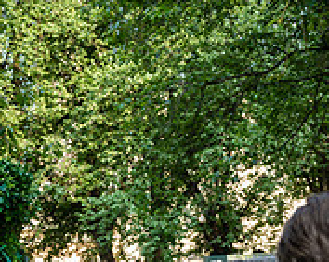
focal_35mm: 81
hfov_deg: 22.3
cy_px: 306
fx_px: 787
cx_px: -30
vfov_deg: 18.0
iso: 500
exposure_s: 1/250
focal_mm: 26
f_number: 3.5
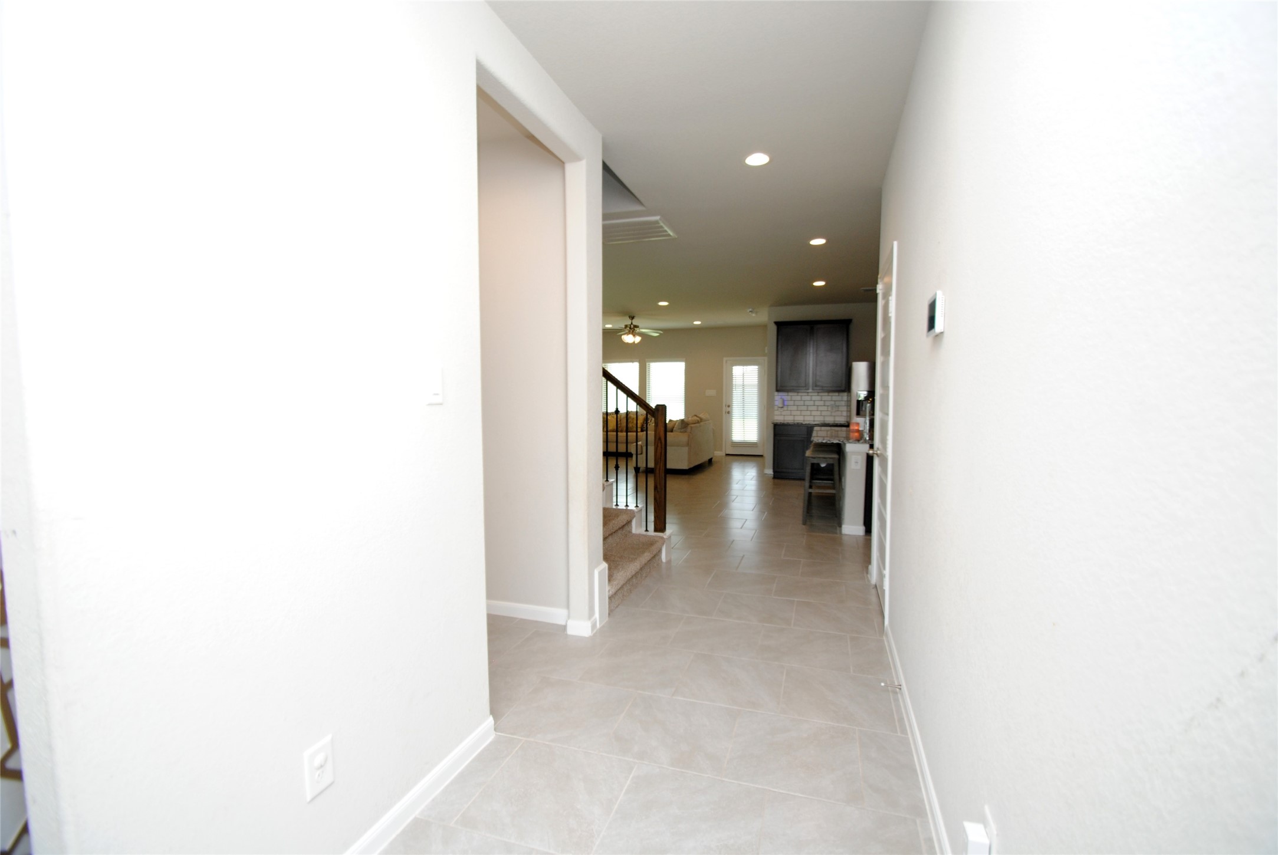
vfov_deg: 77.5
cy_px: 428
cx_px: 639
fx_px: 533
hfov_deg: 100.3
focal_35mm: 15
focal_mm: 10
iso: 200
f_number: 4
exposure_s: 1/60
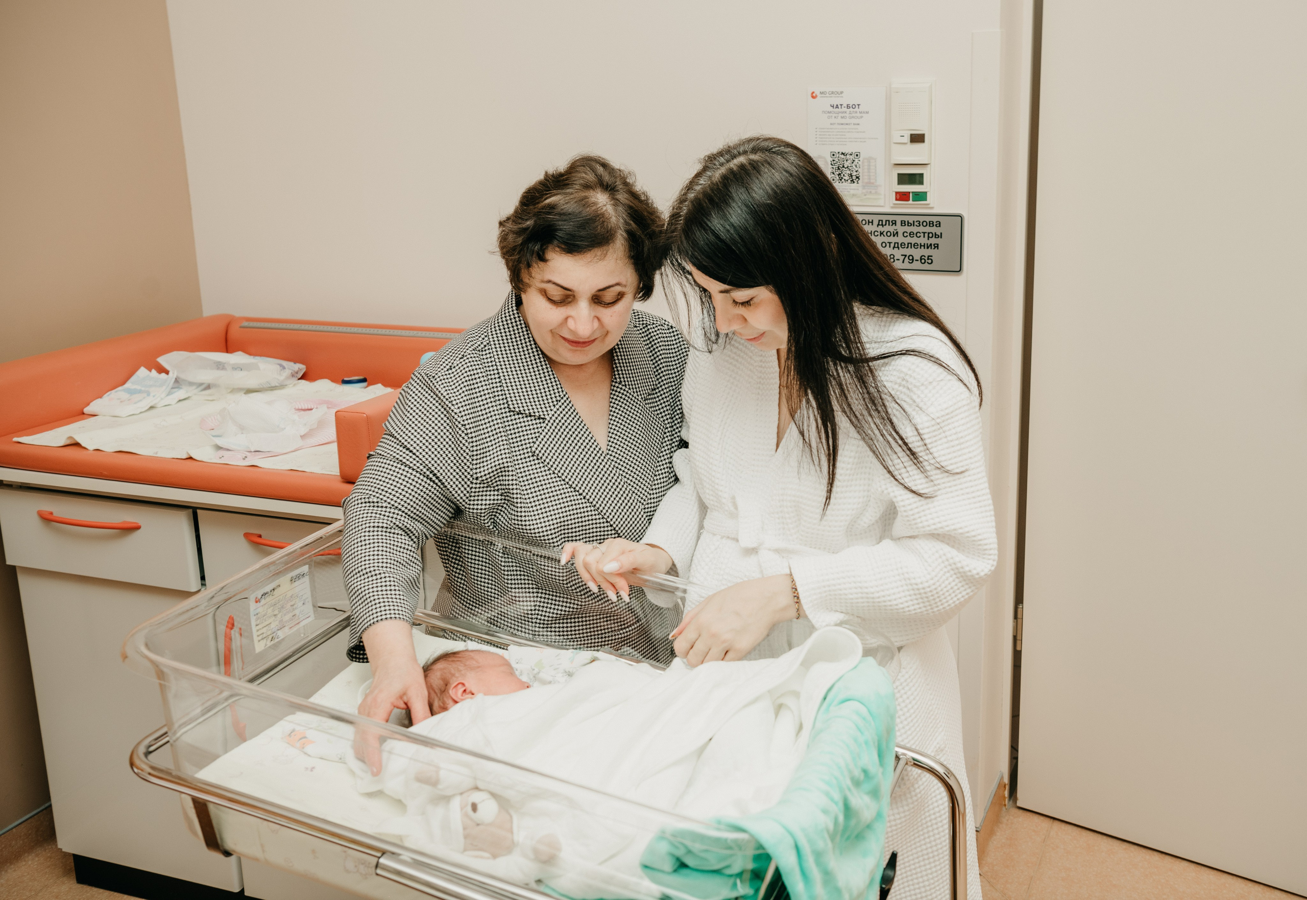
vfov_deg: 36.4
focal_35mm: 37
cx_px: 725
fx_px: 1369
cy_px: 417
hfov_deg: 50.9
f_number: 5
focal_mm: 34
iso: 160
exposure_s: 1/160
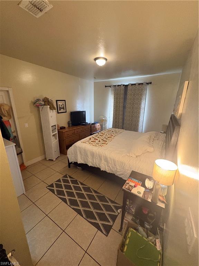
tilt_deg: -14.5
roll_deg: -1.4
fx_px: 107
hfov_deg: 85.7
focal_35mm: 14
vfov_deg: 102.1
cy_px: 133
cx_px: 100
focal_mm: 2.22
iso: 500
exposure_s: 1/60
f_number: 2.2
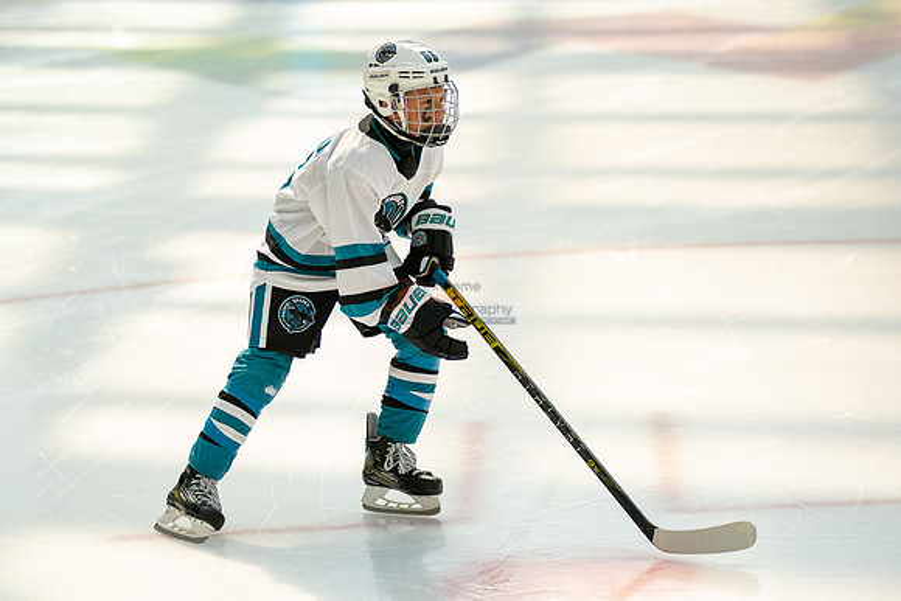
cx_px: 371
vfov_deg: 8.3
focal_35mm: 165
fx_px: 4126
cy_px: 247
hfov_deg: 12.5
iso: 1600
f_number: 3.2
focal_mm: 140
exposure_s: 1/2500
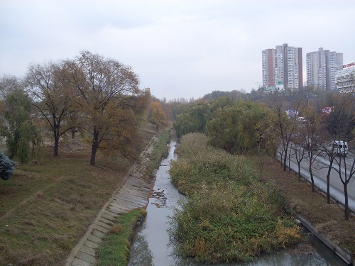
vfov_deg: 37.7
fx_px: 390
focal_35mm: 38
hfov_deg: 49.0
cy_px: 133
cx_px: 178
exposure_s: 1/500
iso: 80
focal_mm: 6.3
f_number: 2.8
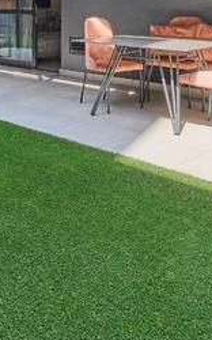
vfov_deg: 37.1
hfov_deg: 24.3
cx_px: -30
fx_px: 453
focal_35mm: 49
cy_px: 5
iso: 800
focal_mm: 10
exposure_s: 1/250
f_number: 8
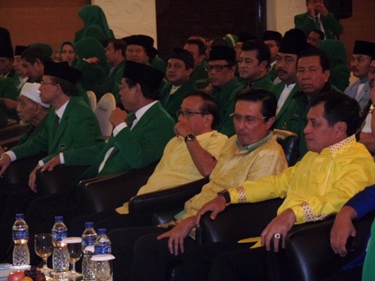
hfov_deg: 14.0
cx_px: 188
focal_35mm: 141
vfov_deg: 10.5
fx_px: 1527
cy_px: 140
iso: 800
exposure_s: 1/60
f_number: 4.2
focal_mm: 25.2
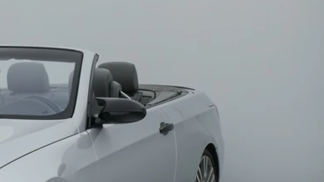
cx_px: -3
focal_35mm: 139
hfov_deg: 15.1
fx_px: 1198
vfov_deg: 8.7
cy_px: 168
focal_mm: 33
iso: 1600
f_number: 4.5
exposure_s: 1/50
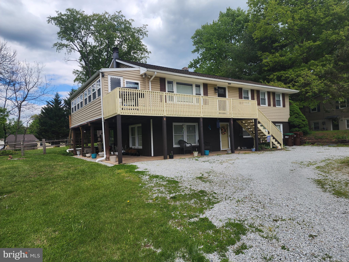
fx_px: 232
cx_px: 174
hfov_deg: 73.9
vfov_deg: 58.9
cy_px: 131
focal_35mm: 23
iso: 12
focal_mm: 6.4
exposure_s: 1/694
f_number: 1.8
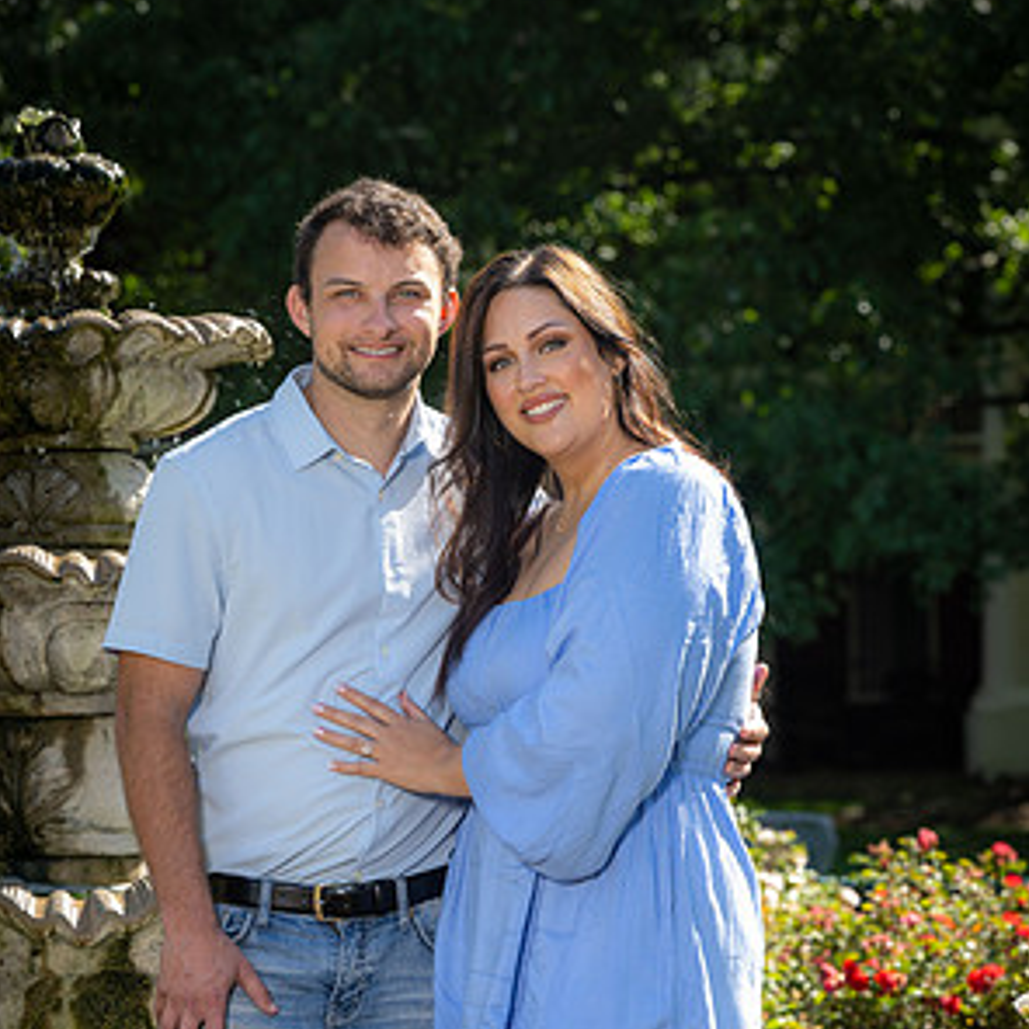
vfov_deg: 13.1
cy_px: 754
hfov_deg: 13.1
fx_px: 4473
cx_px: 511
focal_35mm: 133
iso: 100
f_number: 6.3
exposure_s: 1/160
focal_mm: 103
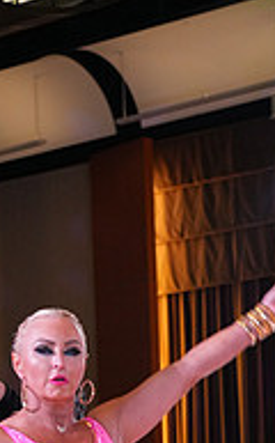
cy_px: 604
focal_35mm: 178
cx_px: -152
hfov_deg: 7.2
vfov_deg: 11.4
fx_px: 2142
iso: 2000
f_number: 4.5
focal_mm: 58
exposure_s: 1/250
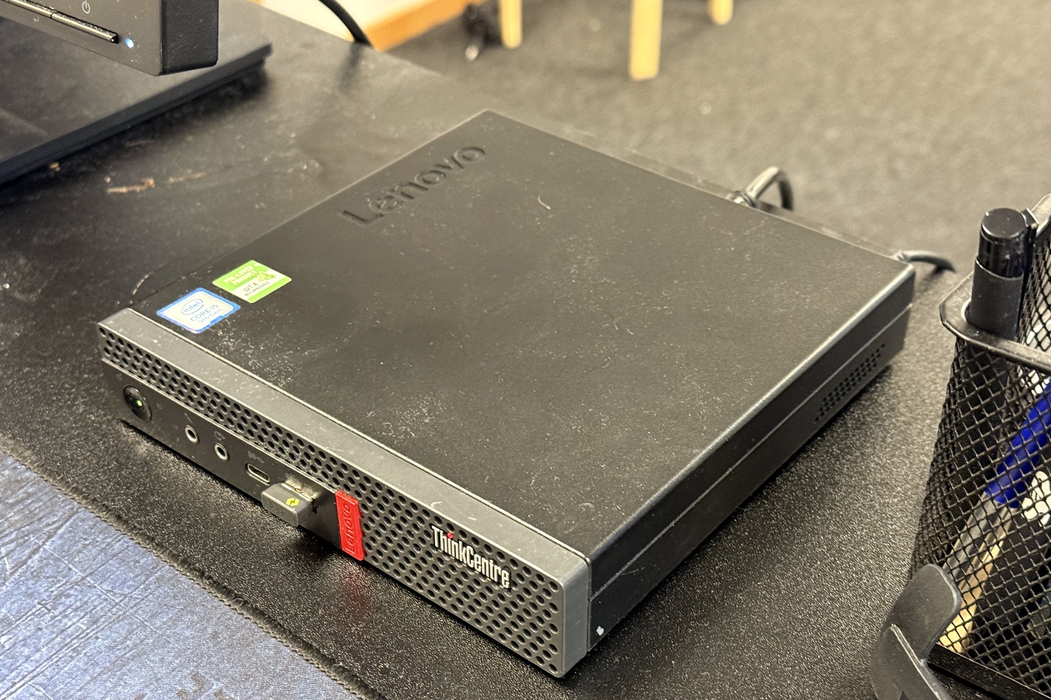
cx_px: 526
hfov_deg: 39.6
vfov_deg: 27.0
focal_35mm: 50
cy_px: 388
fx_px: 1459
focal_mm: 6.76
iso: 320
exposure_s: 1/33
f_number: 1.78
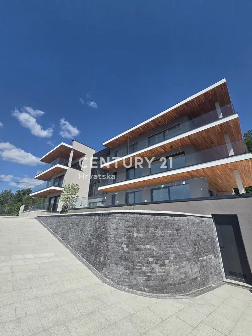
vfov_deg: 106.2
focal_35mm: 13
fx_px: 126
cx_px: 126
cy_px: 168
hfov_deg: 89.9
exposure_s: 1/3151
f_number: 2.2
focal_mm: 2.2
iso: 50
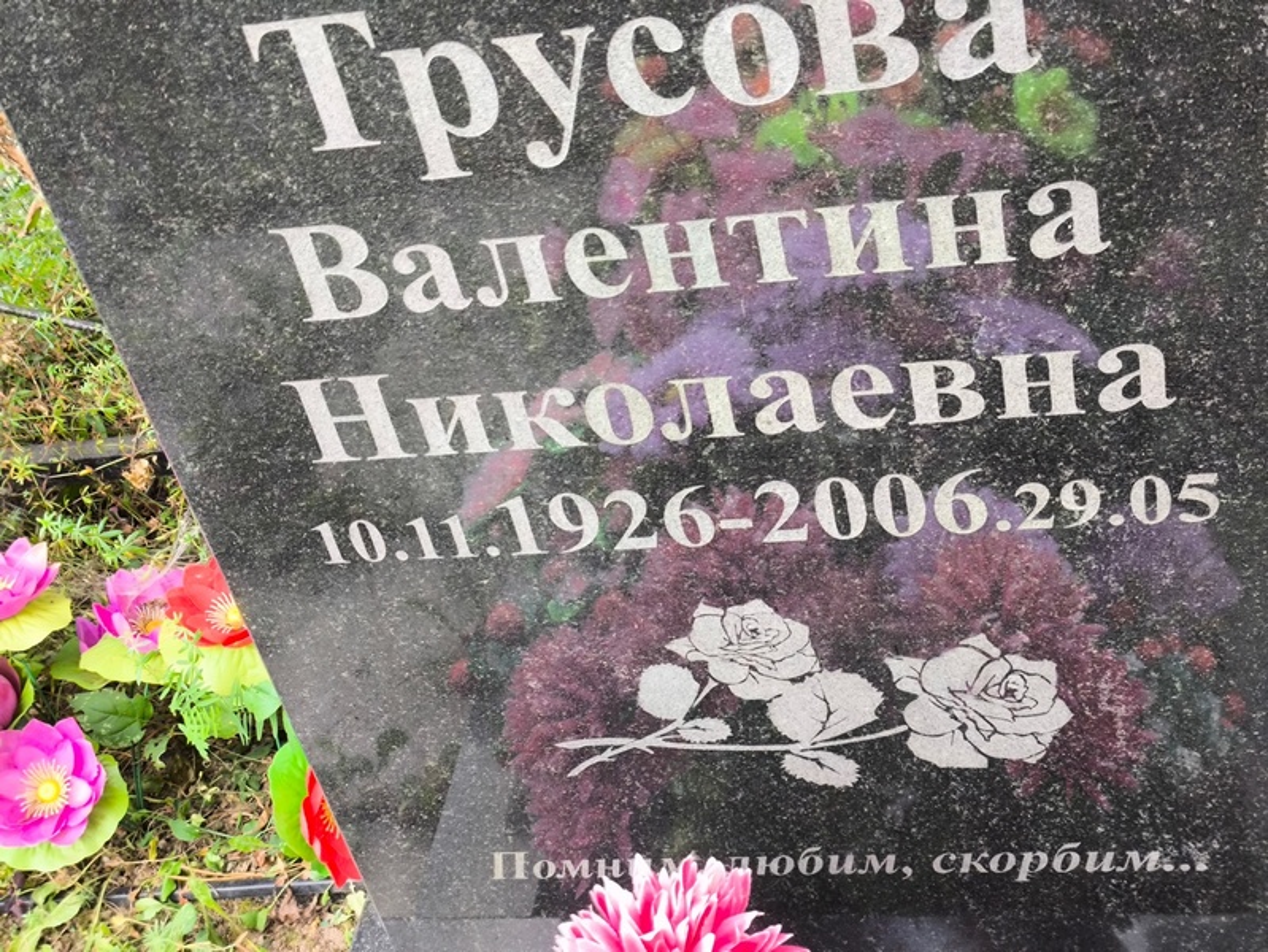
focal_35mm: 50
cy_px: 476
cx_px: 634
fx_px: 1832
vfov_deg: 29.1
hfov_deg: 38.2
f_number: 1.7
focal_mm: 4.71
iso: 100
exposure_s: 1/60
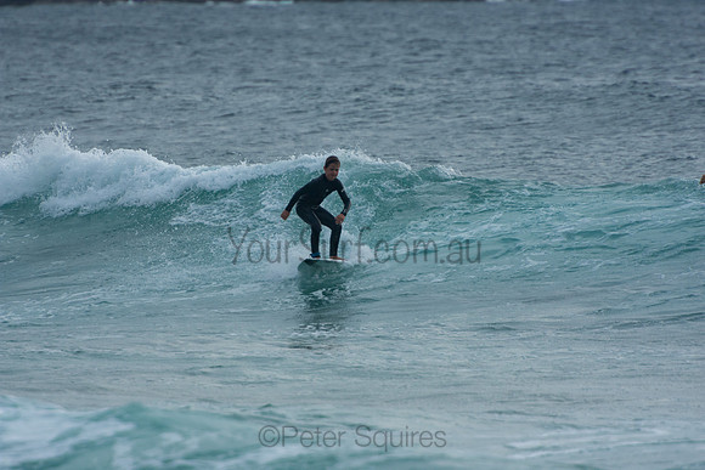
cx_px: 352
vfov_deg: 2.3
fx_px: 11752
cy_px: 235
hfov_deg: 3.4
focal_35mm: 600
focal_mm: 400
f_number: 5.6
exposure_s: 1/1000
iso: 320
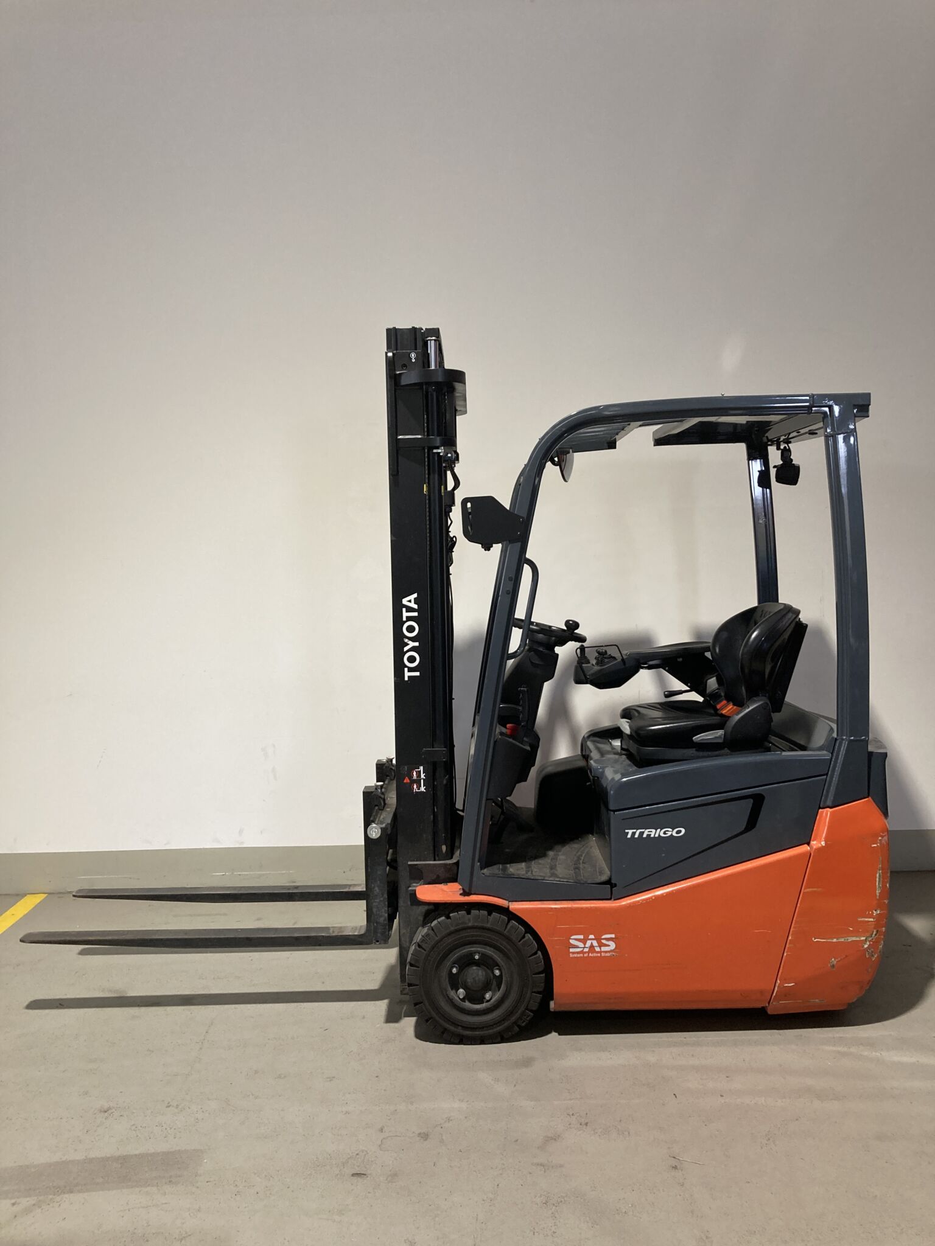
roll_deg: +1.0
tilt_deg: -1.8
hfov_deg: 49.7
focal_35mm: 28
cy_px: 623
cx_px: 468
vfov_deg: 63.4
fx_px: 1008
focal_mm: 3.99
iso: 100
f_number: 1.8
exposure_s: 1/60
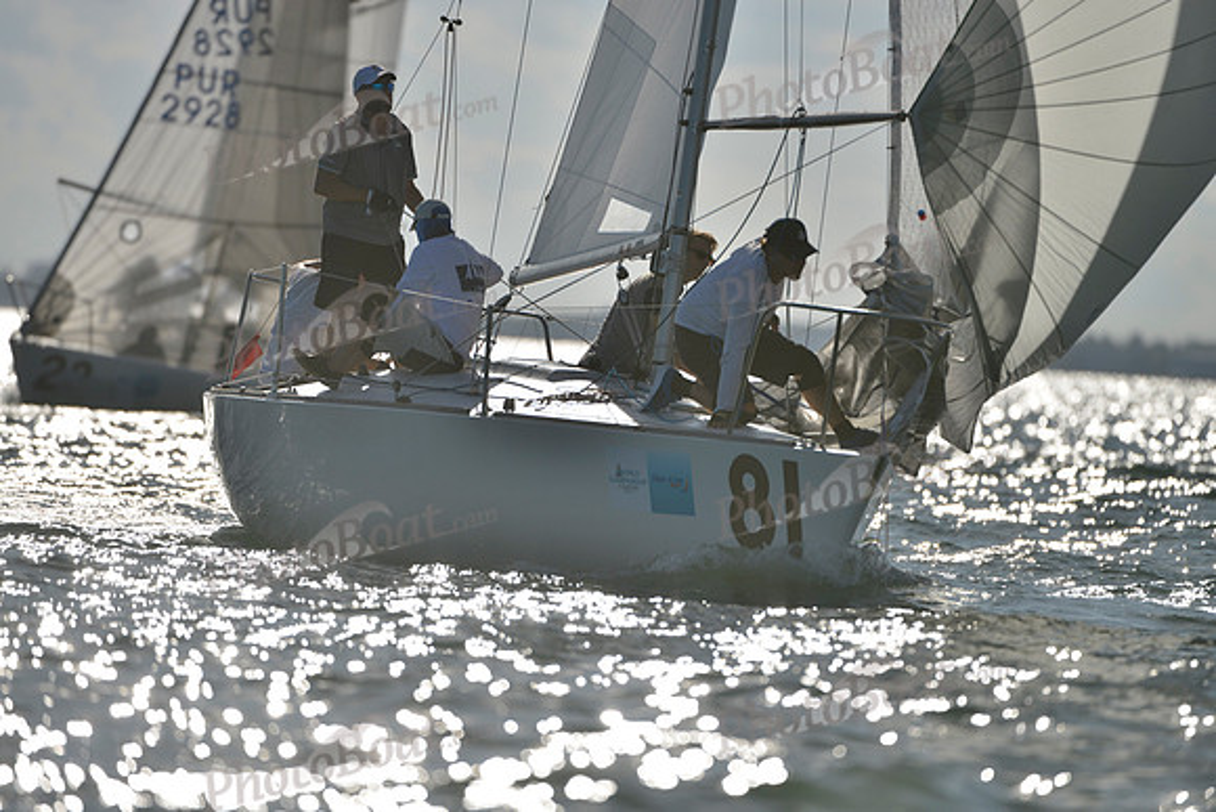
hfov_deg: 5.2
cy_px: 406
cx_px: 608
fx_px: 13514
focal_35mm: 400
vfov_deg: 3.4
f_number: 4.5
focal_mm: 400
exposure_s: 1/6400
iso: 200
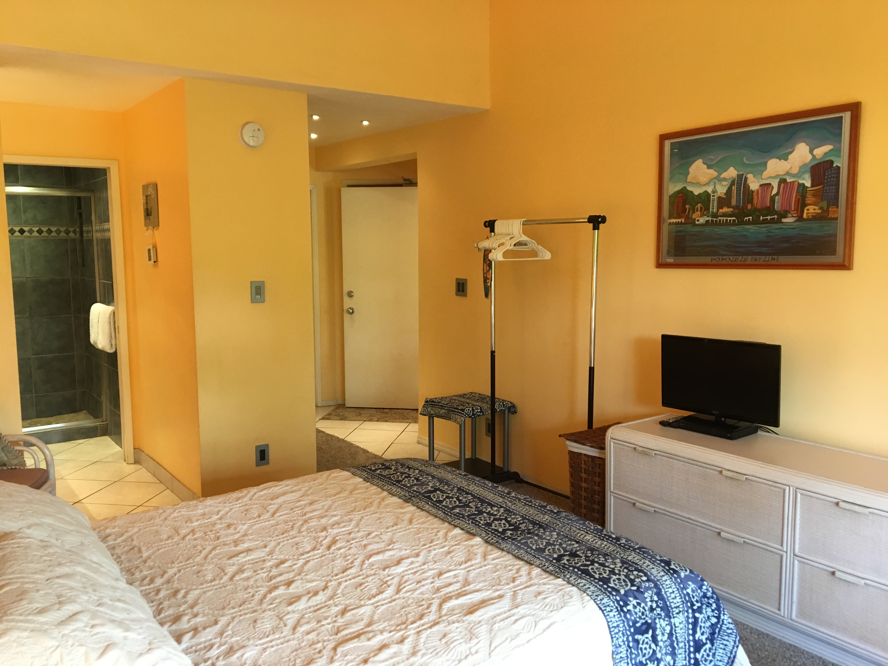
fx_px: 744
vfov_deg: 48.2
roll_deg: +0.0
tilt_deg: -7.7
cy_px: 333
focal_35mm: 29
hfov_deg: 61.7
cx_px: 444
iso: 100
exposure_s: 1/30
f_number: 2.2
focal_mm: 4.15
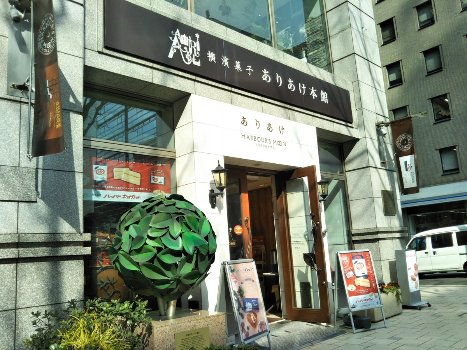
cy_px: 175
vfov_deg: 46.8
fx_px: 405
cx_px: 234
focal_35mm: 30
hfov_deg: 60.0
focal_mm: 4
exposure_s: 1/641
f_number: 2.2
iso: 27
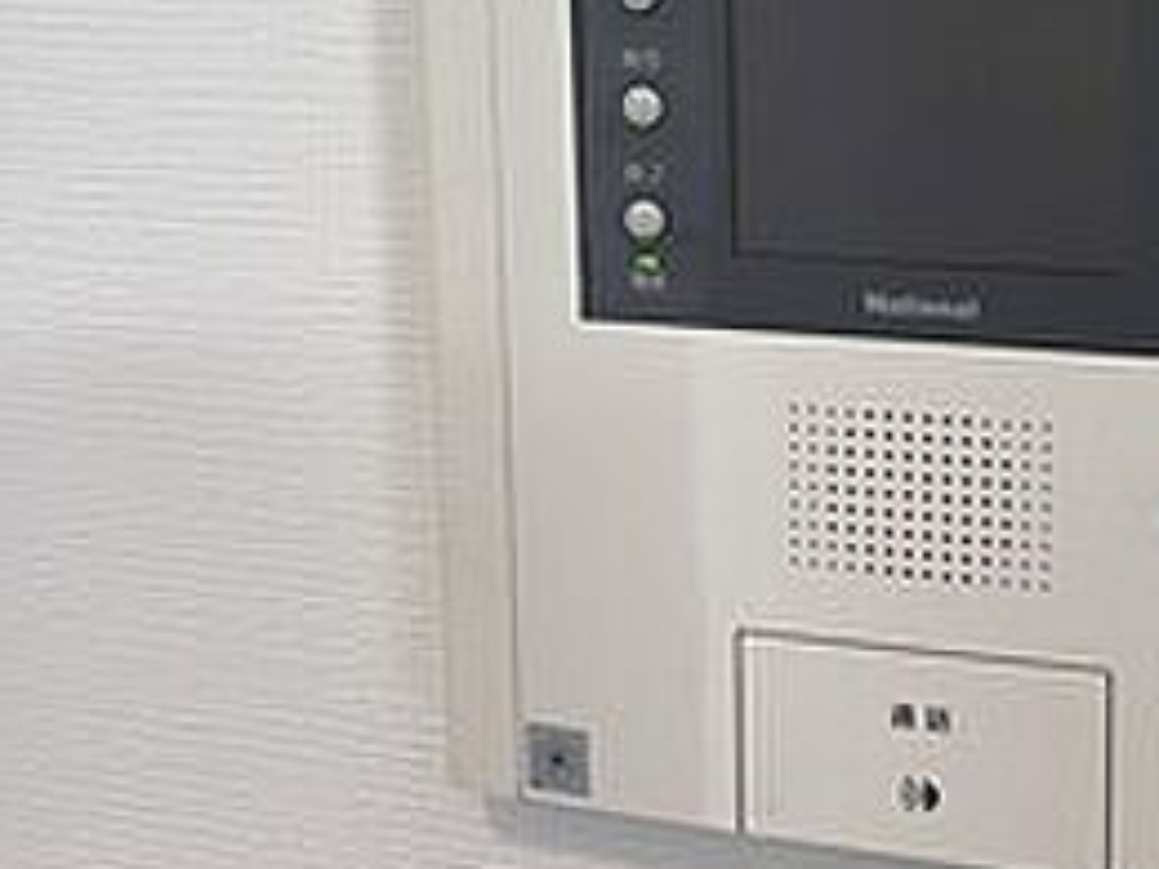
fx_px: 2009
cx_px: 892
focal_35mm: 60
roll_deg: +0.1
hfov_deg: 31.5
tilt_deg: -10.1
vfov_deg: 24.1
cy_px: 209
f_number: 1.6
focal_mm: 5.1
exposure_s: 1/50
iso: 64
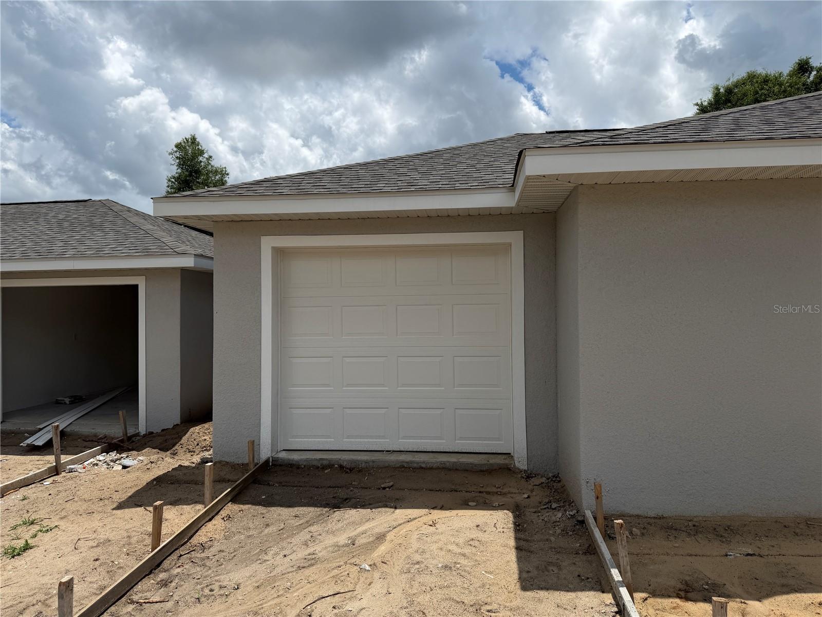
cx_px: 411
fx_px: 570
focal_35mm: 24
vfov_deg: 56.8
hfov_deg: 71.6
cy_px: 308
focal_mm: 6.76
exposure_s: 1/9091
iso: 80
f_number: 1.78
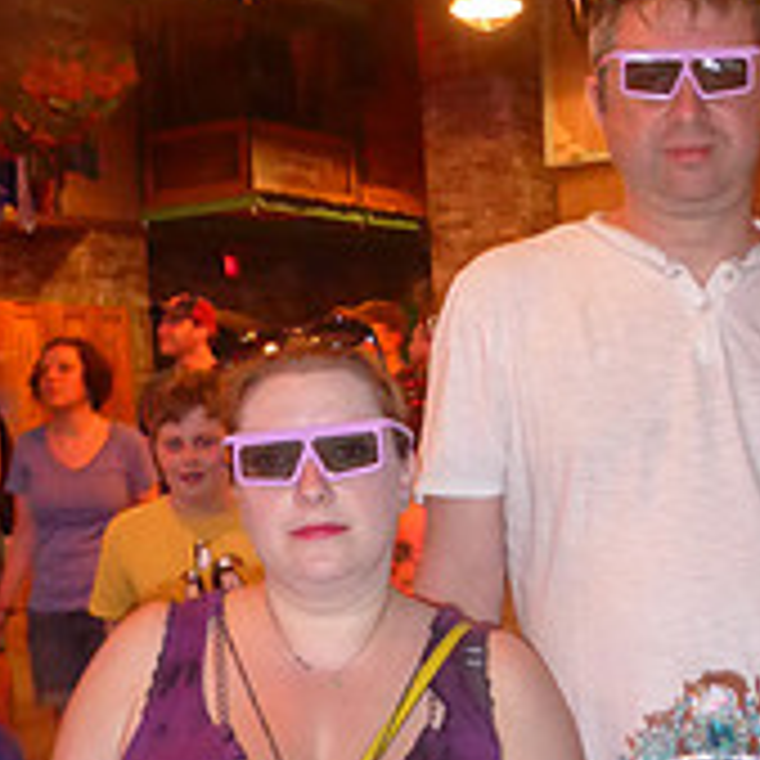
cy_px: 441
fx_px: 1813
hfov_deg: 23.5
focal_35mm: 73
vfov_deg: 23.6
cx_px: 560
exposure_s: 1/8
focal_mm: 5.4
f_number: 3.6
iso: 800
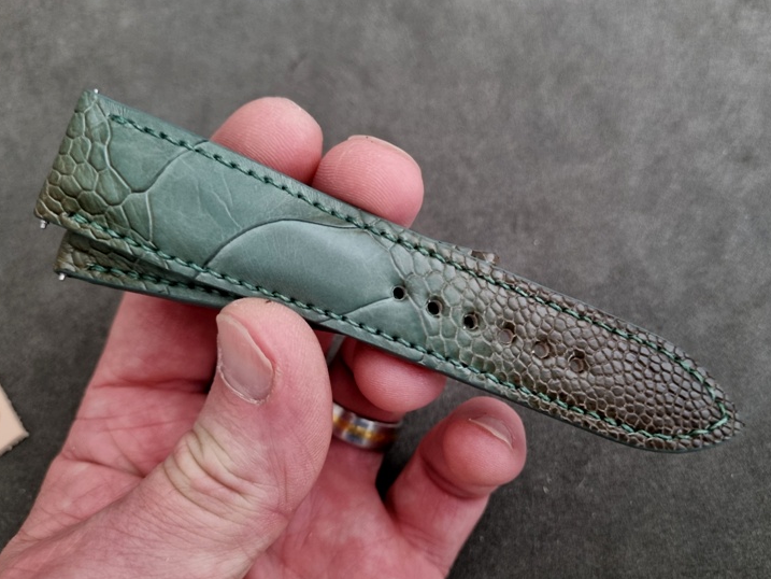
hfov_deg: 61.6
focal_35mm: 29
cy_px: 320
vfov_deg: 48.2
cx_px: 405
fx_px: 646
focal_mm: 5.4
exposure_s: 1/25
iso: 500
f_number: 1.8
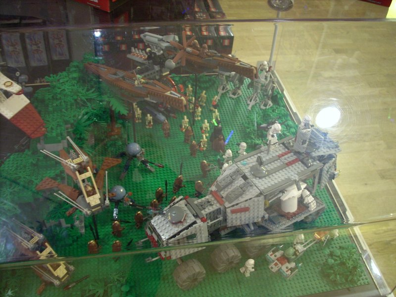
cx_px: 198
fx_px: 423
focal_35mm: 37
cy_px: 148
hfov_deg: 50.1
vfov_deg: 38.7
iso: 200
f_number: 2.8
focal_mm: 6.2
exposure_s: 1/6.7
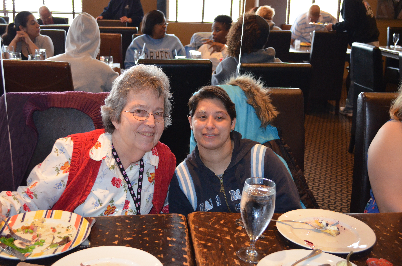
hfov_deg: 43.7
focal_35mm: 45
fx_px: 501
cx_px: 201
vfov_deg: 29.7
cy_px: 133
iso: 2500
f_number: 4.5
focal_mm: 30
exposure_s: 1/60
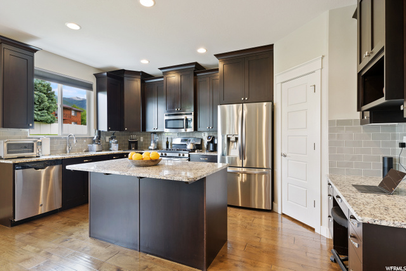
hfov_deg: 90.0
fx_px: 203
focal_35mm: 18
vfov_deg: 67.4
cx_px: 203
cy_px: 136
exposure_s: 2.5
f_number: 8
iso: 100
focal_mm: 18
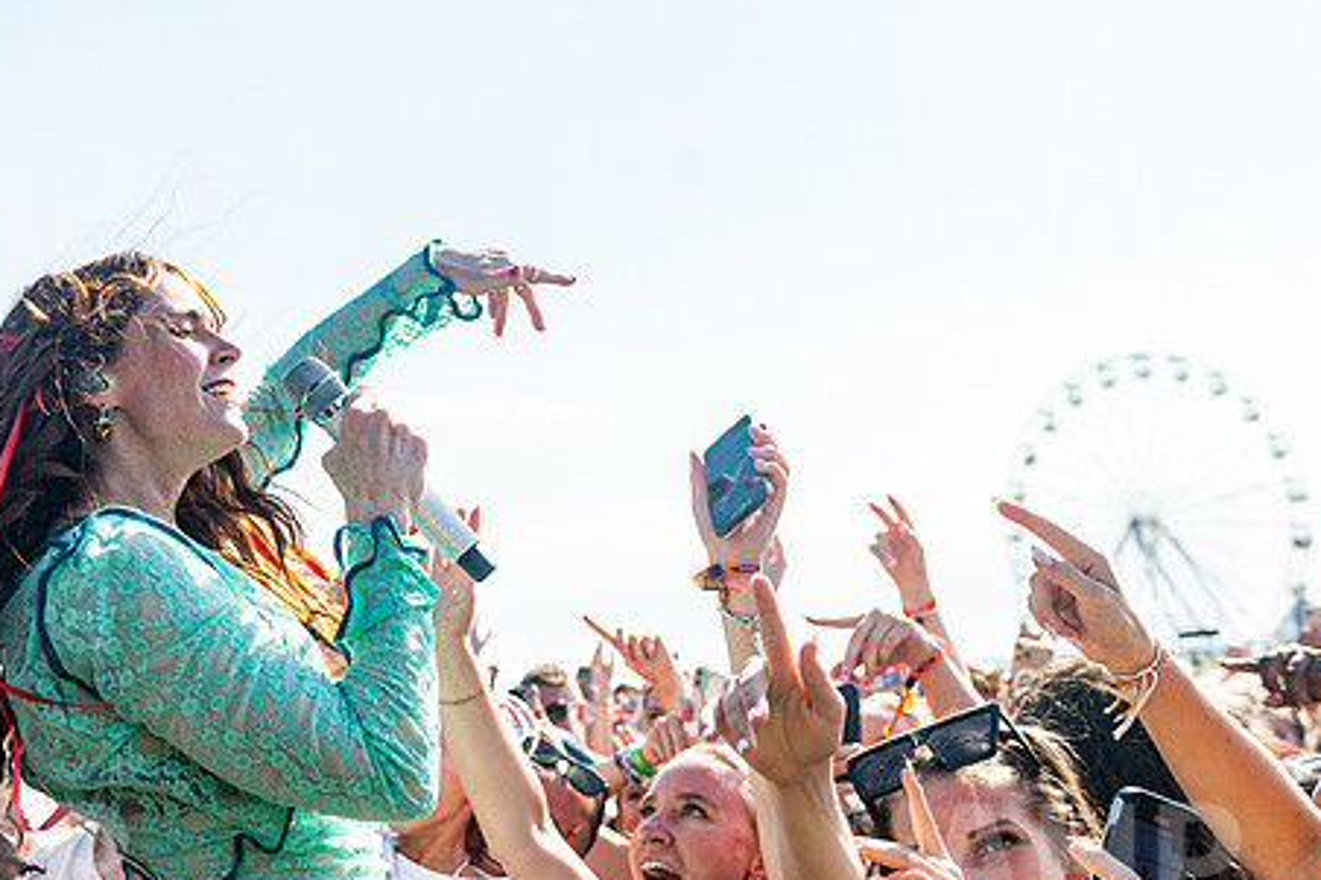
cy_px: 472
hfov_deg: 42.9
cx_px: 420
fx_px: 1651
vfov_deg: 29.8
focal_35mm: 45
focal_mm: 31
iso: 400
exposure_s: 1/5000
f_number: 4
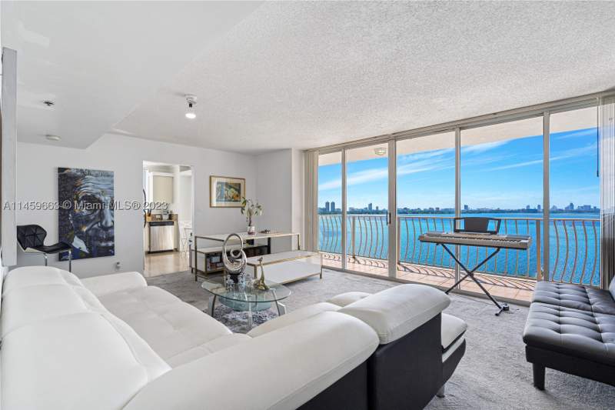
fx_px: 273
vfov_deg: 73.7
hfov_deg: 96.7
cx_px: 308
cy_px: 205
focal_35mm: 16
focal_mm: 16
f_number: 8
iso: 400
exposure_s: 1/320
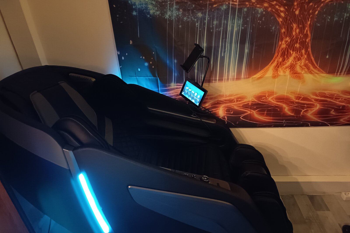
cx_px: 175
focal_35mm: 25
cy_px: 127
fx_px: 243
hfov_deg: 71.5
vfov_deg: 51.2
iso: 8806
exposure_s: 1/14.3
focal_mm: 5.27
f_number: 1.7
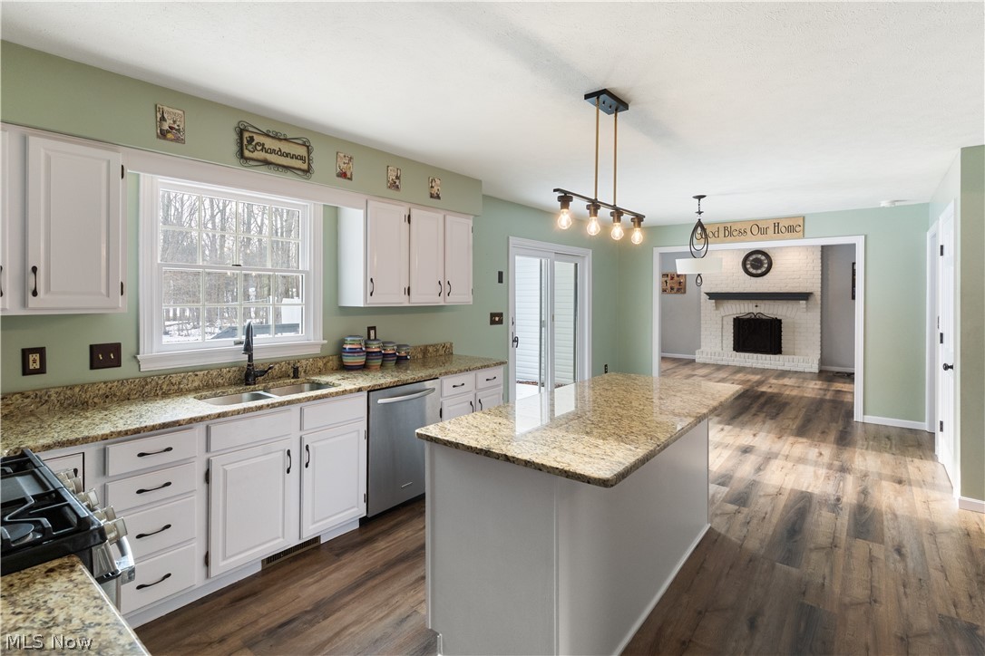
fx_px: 465
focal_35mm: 17
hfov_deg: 93.3
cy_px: 328
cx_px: 492
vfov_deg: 70.4
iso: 3200
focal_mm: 17
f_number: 8
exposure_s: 1/60
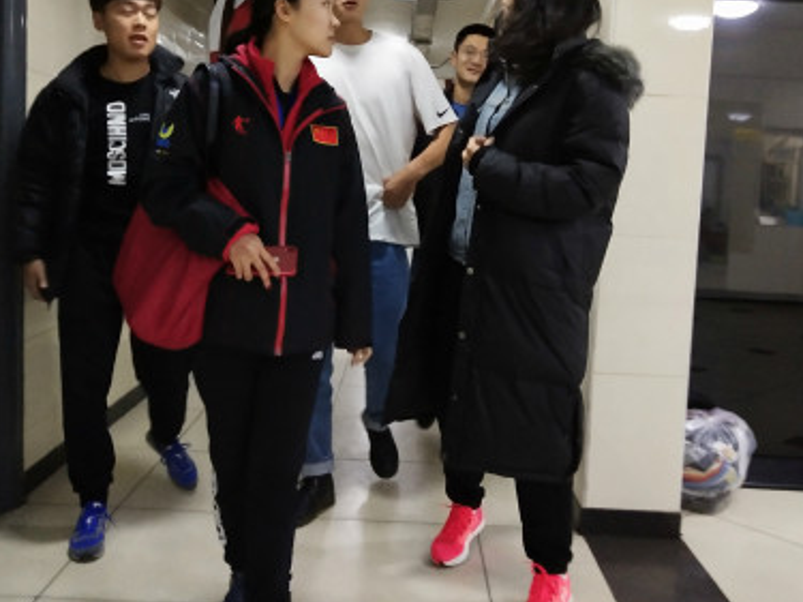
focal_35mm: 40
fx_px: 928
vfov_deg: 35.8
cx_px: 398
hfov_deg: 46.8
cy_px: 241
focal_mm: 3.95
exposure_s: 1/33.3
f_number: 1.8
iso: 806
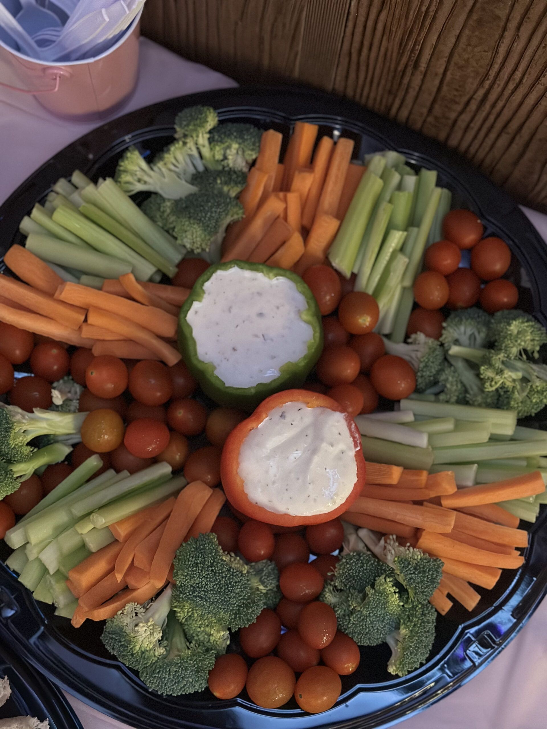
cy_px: 364
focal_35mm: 48
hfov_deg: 30.3
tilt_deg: -77.3
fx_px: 1011
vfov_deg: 39.7
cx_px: 274
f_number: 1.78
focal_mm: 6.86
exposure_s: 1/24
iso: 800
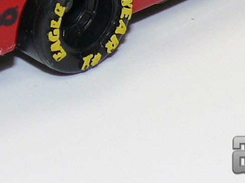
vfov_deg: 4.0
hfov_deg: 5.4
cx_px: 116
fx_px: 2604
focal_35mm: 368
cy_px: -108
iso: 100
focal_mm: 14.2
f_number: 4
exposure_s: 1/30
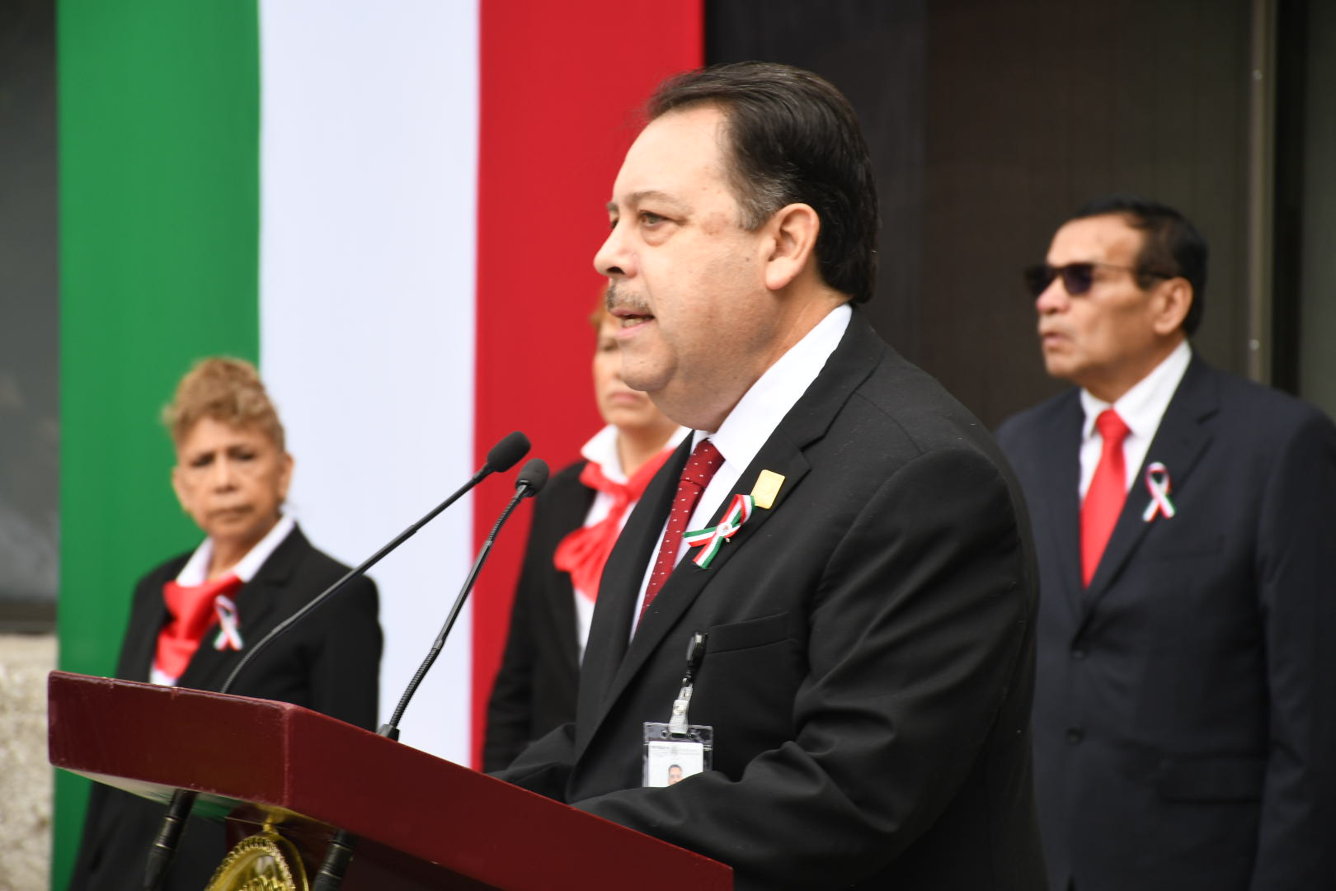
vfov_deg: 7.9
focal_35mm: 174
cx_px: 668
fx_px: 6457
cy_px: 446
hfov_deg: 11.8
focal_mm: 116
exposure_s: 1/125
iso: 250
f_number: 7.1
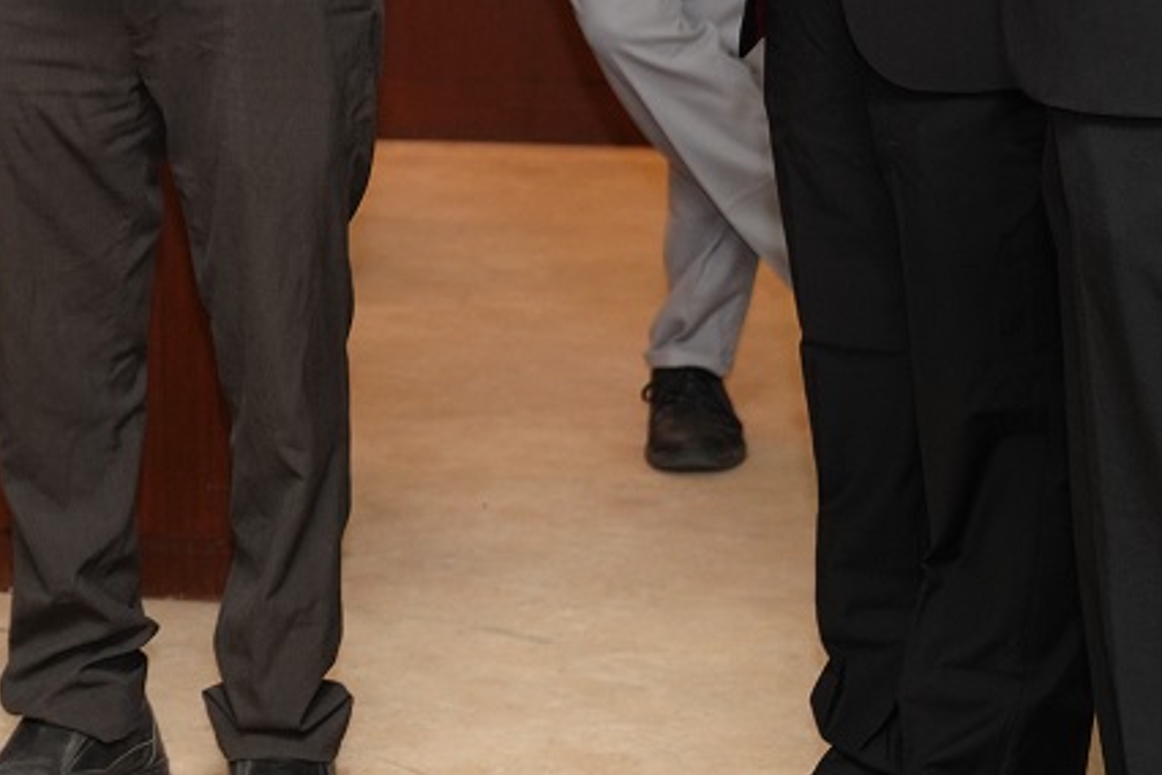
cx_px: -207
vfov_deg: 8.7
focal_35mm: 155
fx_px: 5003
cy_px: -262
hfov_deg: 12.9
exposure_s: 1/200
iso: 800
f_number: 3.5
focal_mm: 44
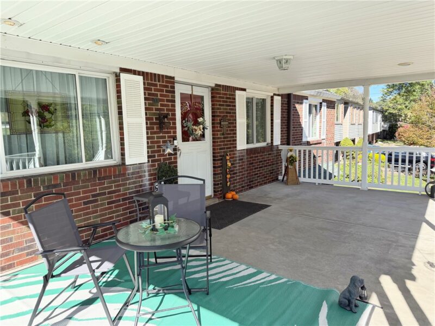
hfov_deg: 71.6
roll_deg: +1.6
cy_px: 163
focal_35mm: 24
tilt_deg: -6.5
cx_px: 218
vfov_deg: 56.8
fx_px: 302
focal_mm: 6.76
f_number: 1.78
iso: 100
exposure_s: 1/1653
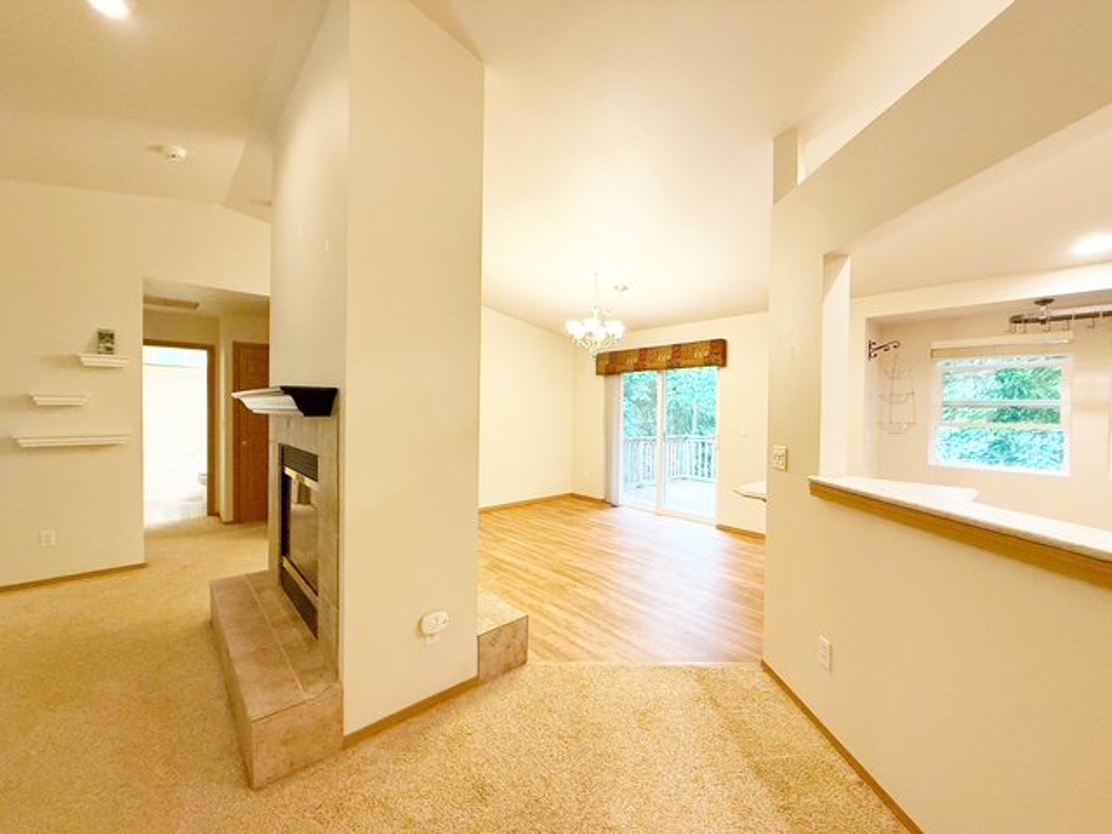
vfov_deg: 85.7
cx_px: 556
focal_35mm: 14
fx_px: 450
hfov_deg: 102.1
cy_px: 417
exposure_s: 1/120
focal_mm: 2.22
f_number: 2.2
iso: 320
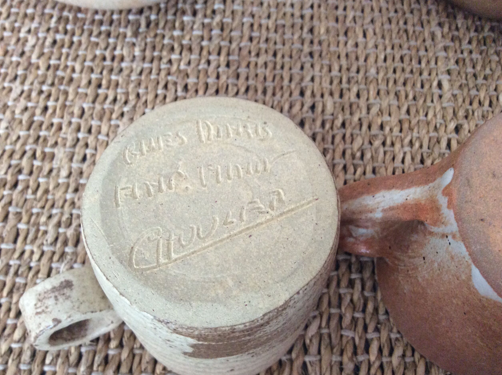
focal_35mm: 33
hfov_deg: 55.4
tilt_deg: -65.7
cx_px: 246
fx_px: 478
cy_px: 187
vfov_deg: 42.8
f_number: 2.4
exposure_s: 1/25
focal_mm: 3.3
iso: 200
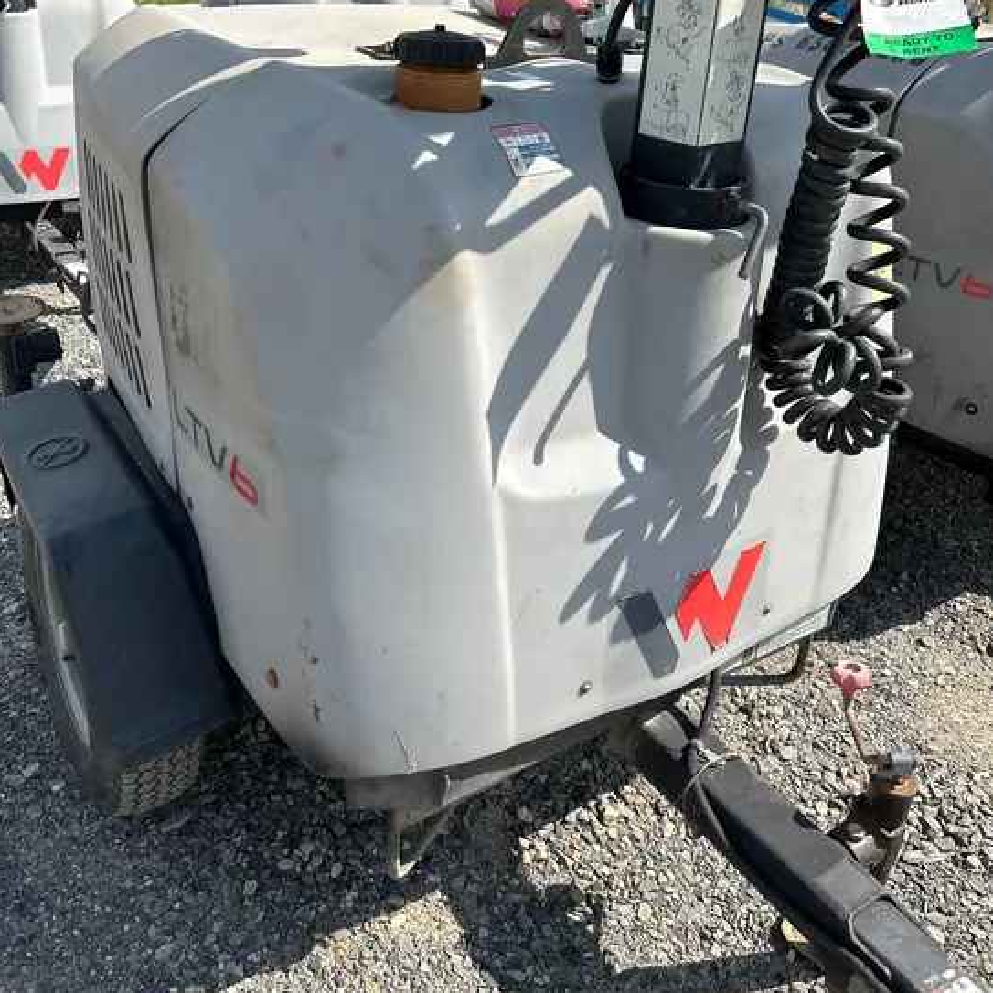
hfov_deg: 52.5
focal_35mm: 31
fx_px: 1006
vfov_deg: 52.1
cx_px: 497
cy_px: 392
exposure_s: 1/3356
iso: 50
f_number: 1.5
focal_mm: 5.7
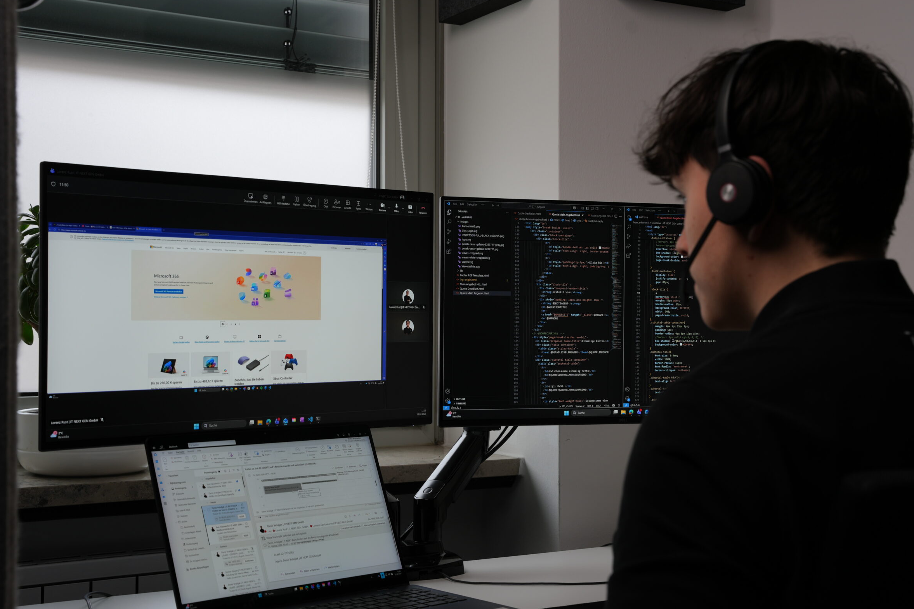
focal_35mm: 51
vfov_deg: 26.7
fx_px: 1283
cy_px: 310
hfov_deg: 39.2
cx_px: 458
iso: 160
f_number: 6.3
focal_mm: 46.5
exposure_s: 1/20
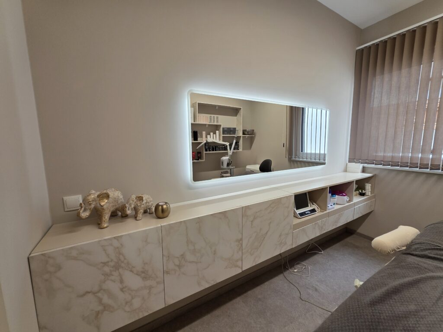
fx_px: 166
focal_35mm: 13
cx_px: 222
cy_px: 166
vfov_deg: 89.9
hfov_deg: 106.2
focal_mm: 2.2
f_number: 1.9
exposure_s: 1/100
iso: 100
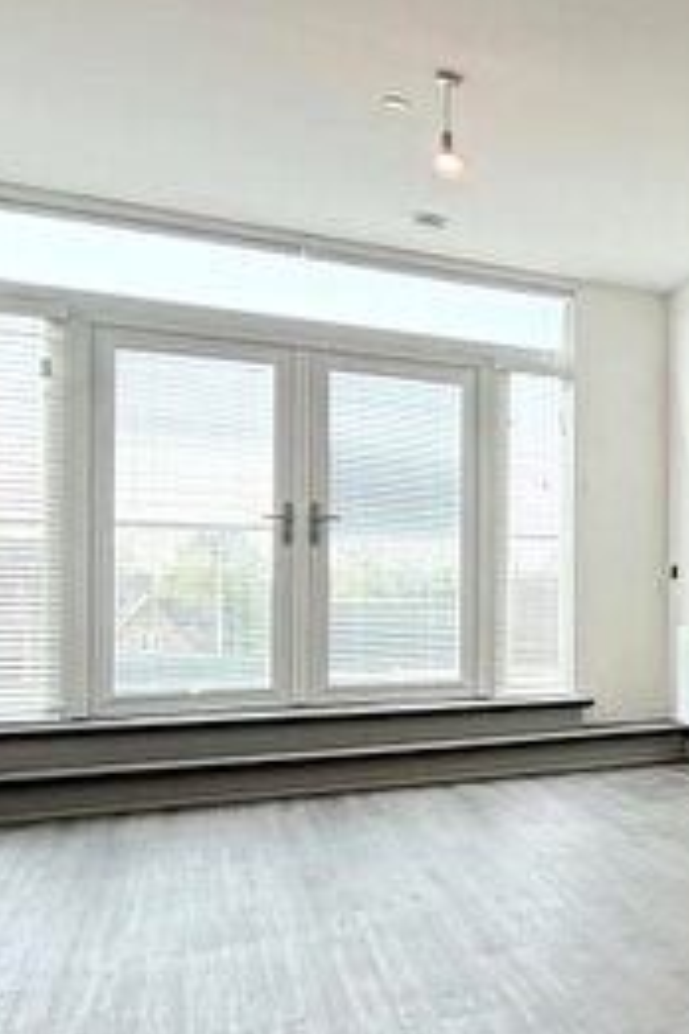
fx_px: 1120
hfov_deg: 23.9
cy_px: 588
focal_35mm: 39
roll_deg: -0.2
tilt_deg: +0.0
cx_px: 1121
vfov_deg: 49.4
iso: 64
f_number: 2.2
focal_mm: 2.22
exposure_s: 1/129
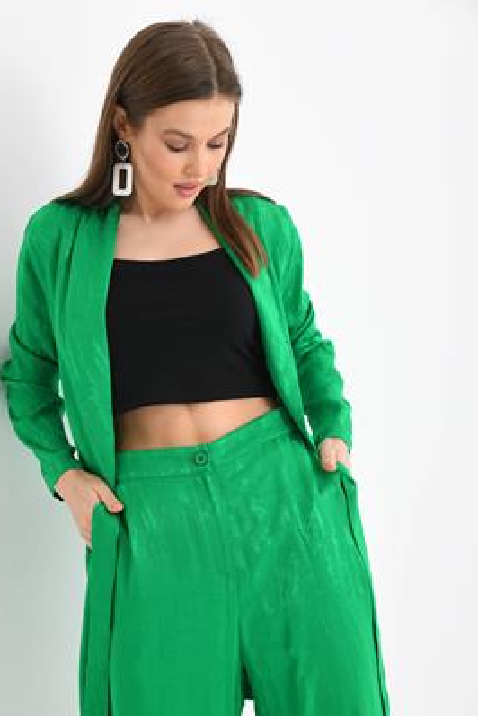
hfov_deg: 19.5
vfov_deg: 28.8
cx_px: 221
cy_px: 373
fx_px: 1394
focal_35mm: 70
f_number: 7.1
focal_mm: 62
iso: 200
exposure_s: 1/125
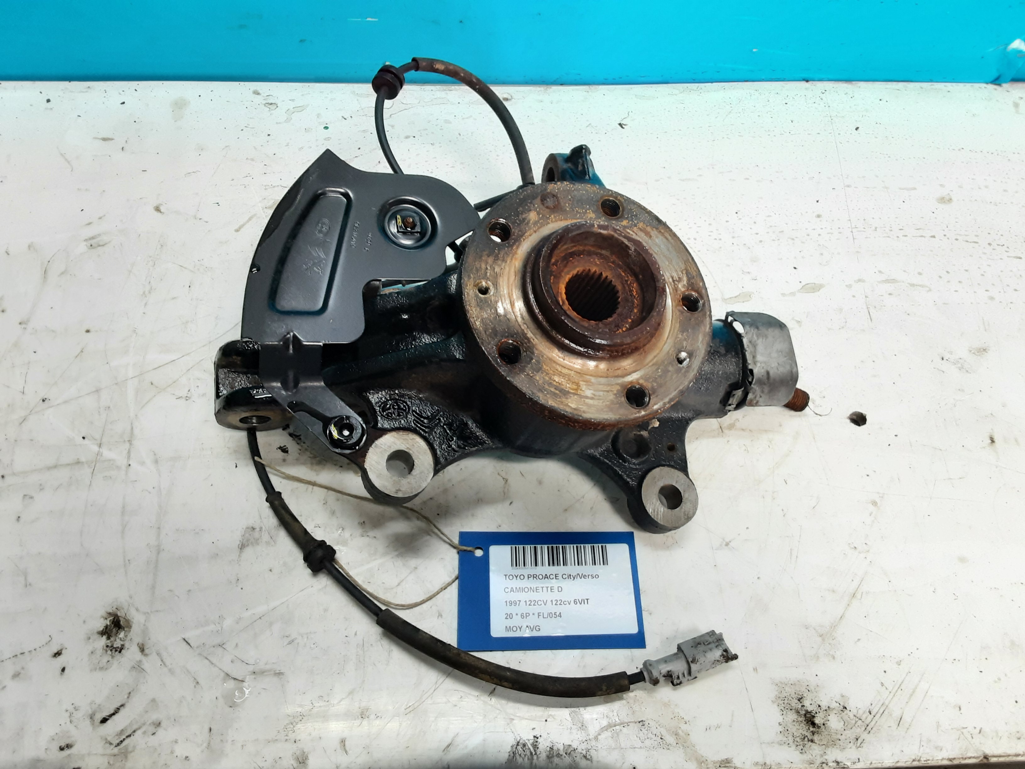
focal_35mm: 27
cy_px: 384
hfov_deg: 65.3
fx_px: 799
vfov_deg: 51.4
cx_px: 512
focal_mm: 2.91
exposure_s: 1/50
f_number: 1.9
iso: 100
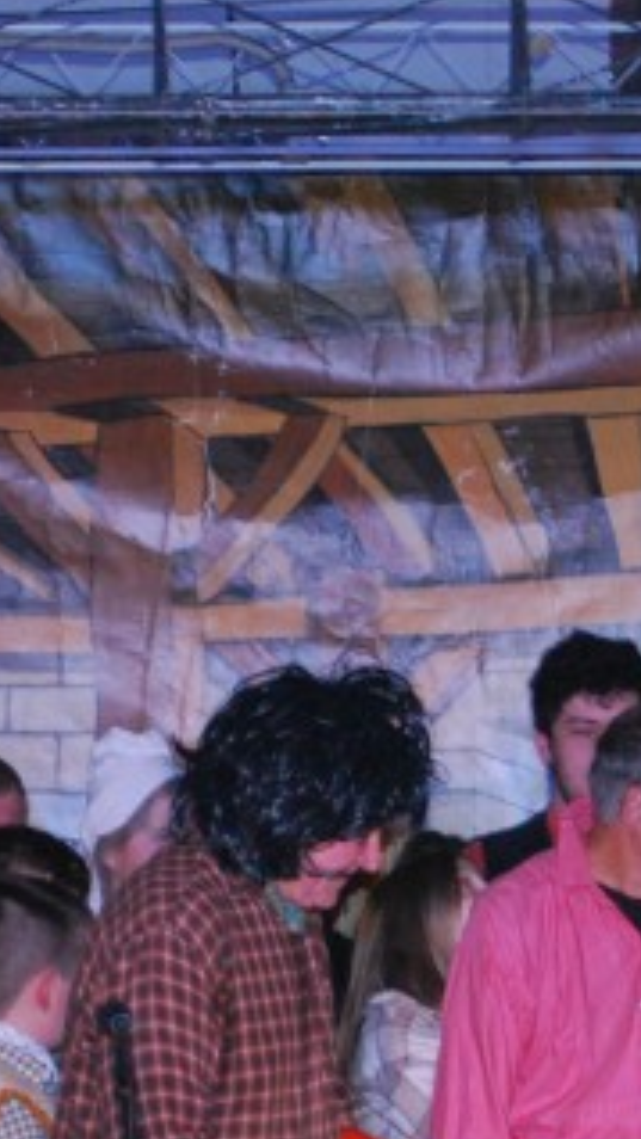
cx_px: 671
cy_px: 1042
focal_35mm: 243
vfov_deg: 8.8
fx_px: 7353
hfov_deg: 5.0
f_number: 5.6
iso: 1250
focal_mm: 55
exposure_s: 1/60
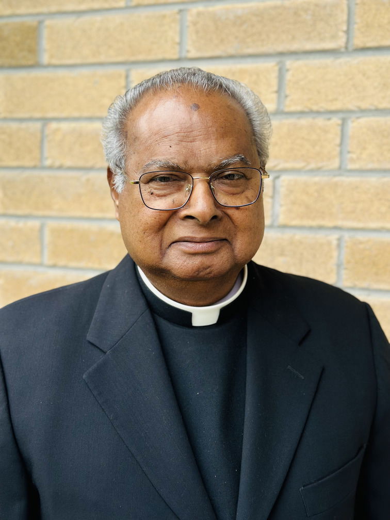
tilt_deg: -3.3
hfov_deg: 30.3
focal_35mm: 48
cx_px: 195
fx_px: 721
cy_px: 260
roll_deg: -1.7
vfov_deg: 39.7
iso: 80
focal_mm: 6.86
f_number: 1.78
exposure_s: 1/604
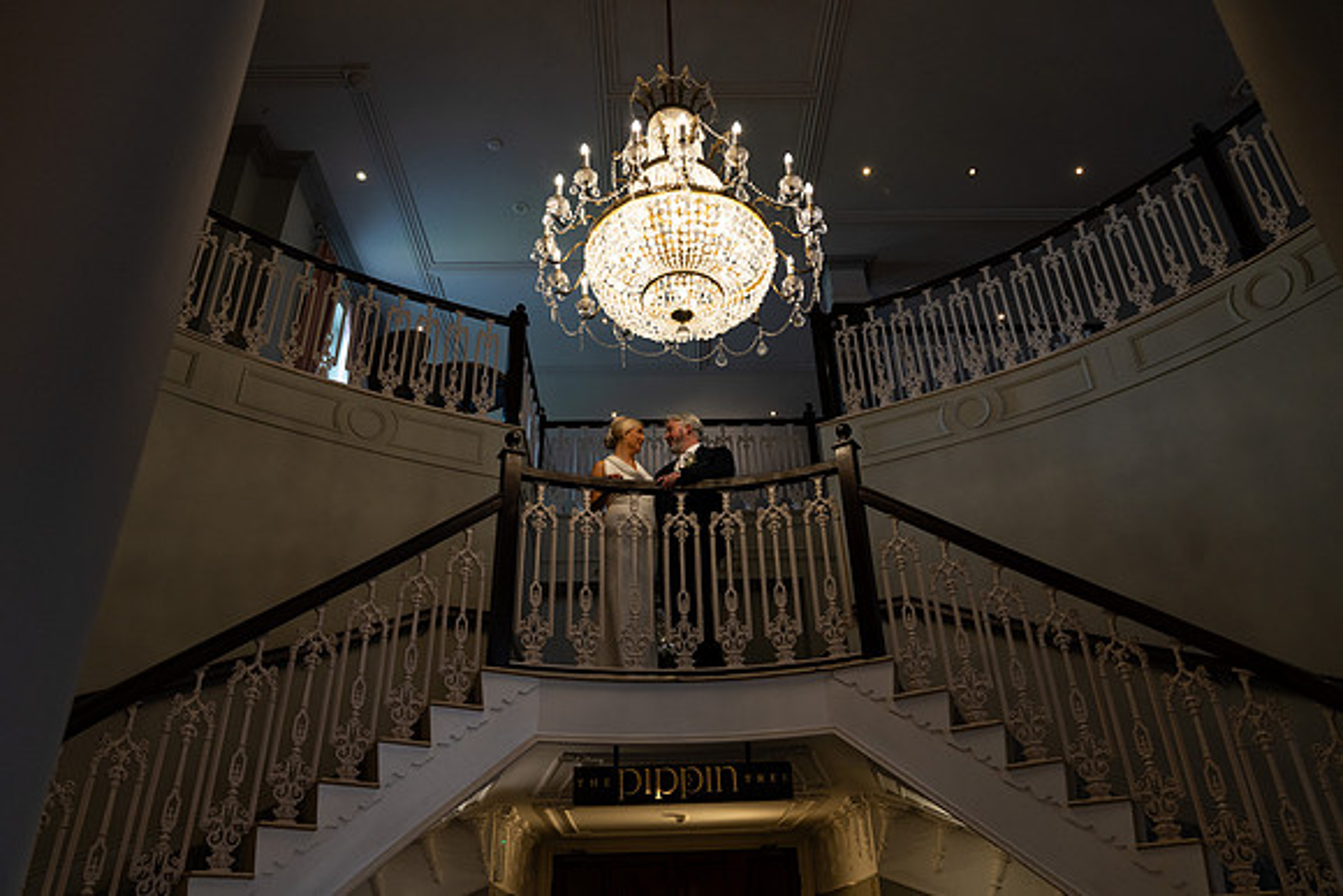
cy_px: 448
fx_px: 896
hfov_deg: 73.7
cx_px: 672
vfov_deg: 53.2
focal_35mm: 24
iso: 1000
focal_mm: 24
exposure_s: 1/160
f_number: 4
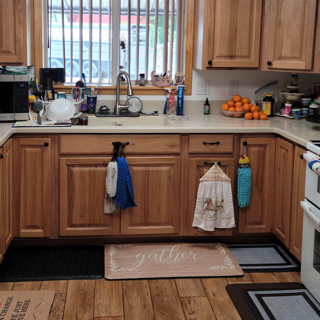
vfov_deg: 37.9
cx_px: 144
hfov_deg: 38.3
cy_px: 104
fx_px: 460
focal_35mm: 44
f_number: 2
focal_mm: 5.9
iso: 64
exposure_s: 1/60
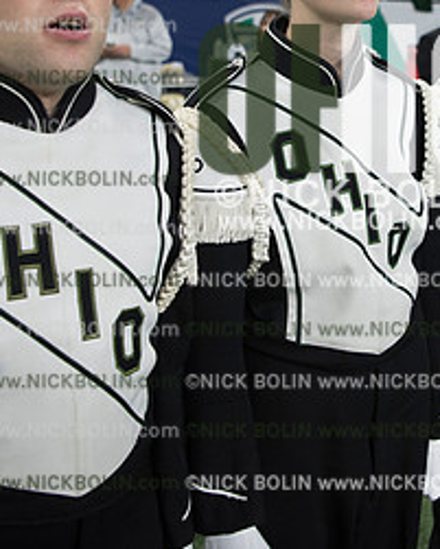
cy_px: 128
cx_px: 352
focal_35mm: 52
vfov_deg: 35.1
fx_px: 846
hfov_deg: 28.5
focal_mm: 24
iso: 1250
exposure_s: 1/1250
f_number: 2.8
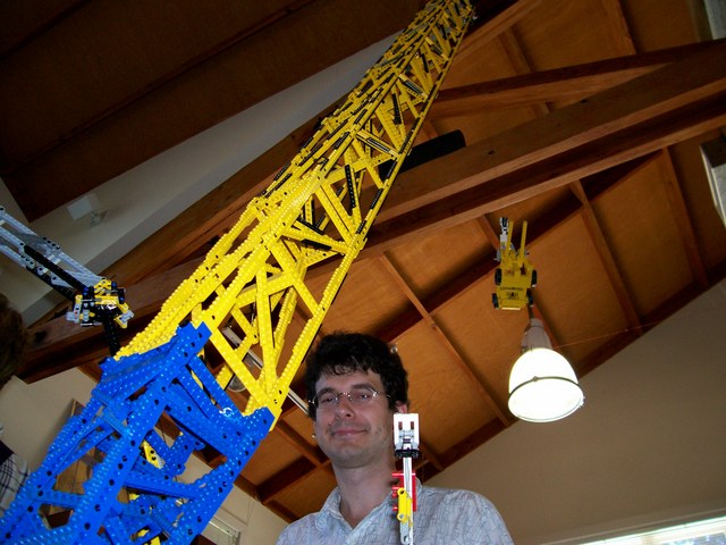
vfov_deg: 41.8
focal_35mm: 34
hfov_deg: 54.0
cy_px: 272
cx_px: 363
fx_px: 713
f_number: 2.7
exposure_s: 1/112
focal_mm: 5.6
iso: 140
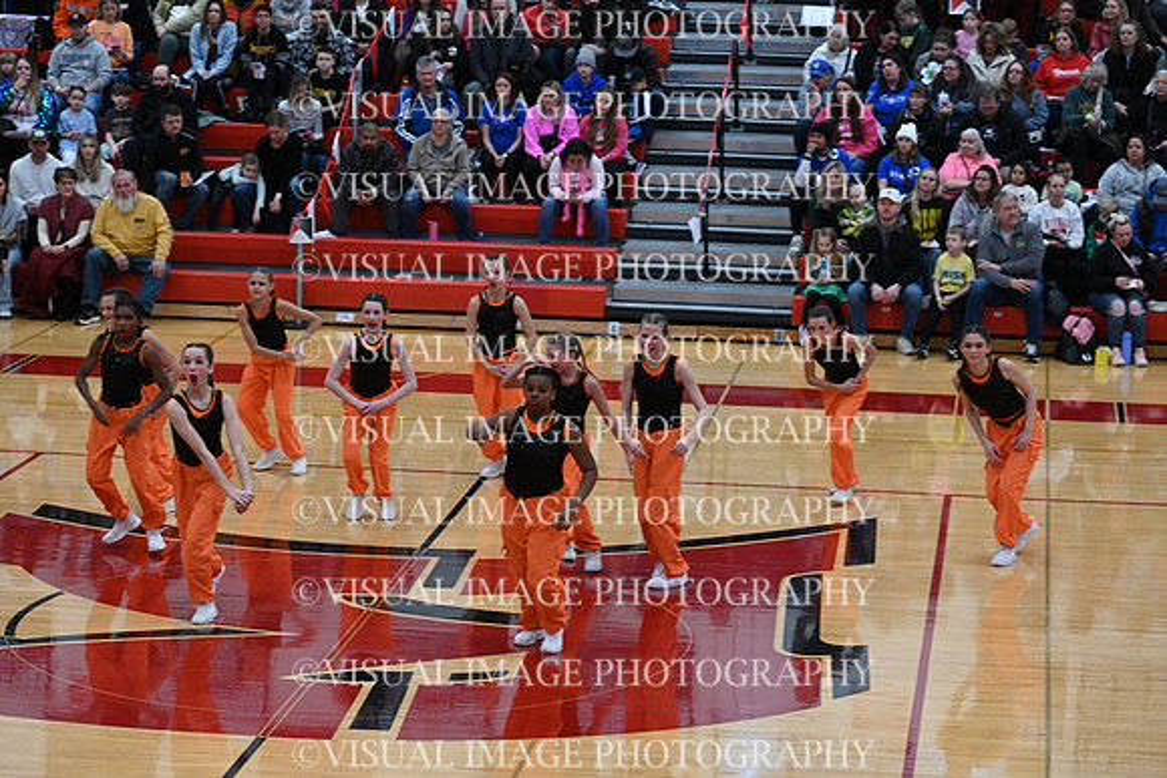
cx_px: 584
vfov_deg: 13.3
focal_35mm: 103
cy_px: 389
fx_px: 3340
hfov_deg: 19.8
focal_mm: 103
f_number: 4
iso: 4000
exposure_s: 1/400
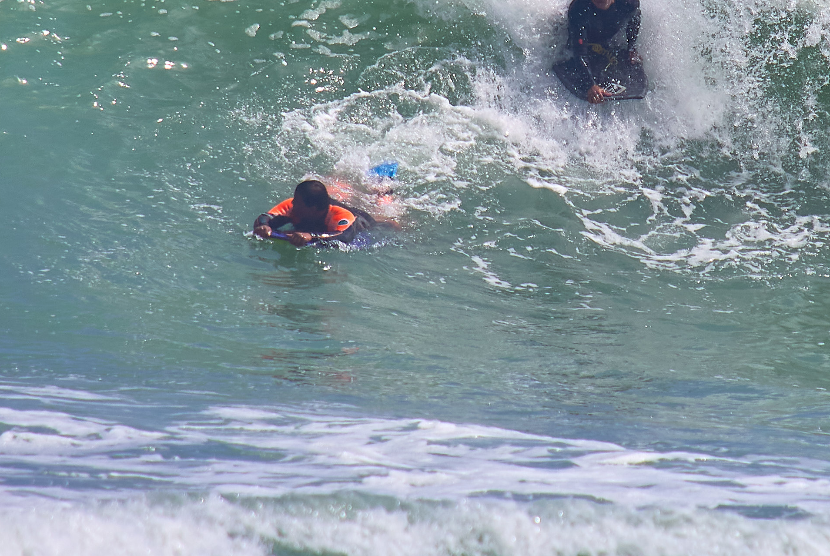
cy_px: 156
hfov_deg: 2.3
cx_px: 565
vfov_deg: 1.5
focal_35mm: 913
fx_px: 21079
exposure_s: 1/1600
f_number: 7.1
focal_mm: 300
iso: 200
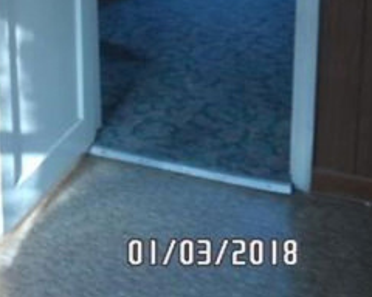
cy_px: -40
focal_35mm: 73
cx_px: -28
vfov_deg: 19.9
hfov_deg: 24.5
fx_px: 804
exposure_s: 1/30
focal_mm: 4.9
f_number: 3.1
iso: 160
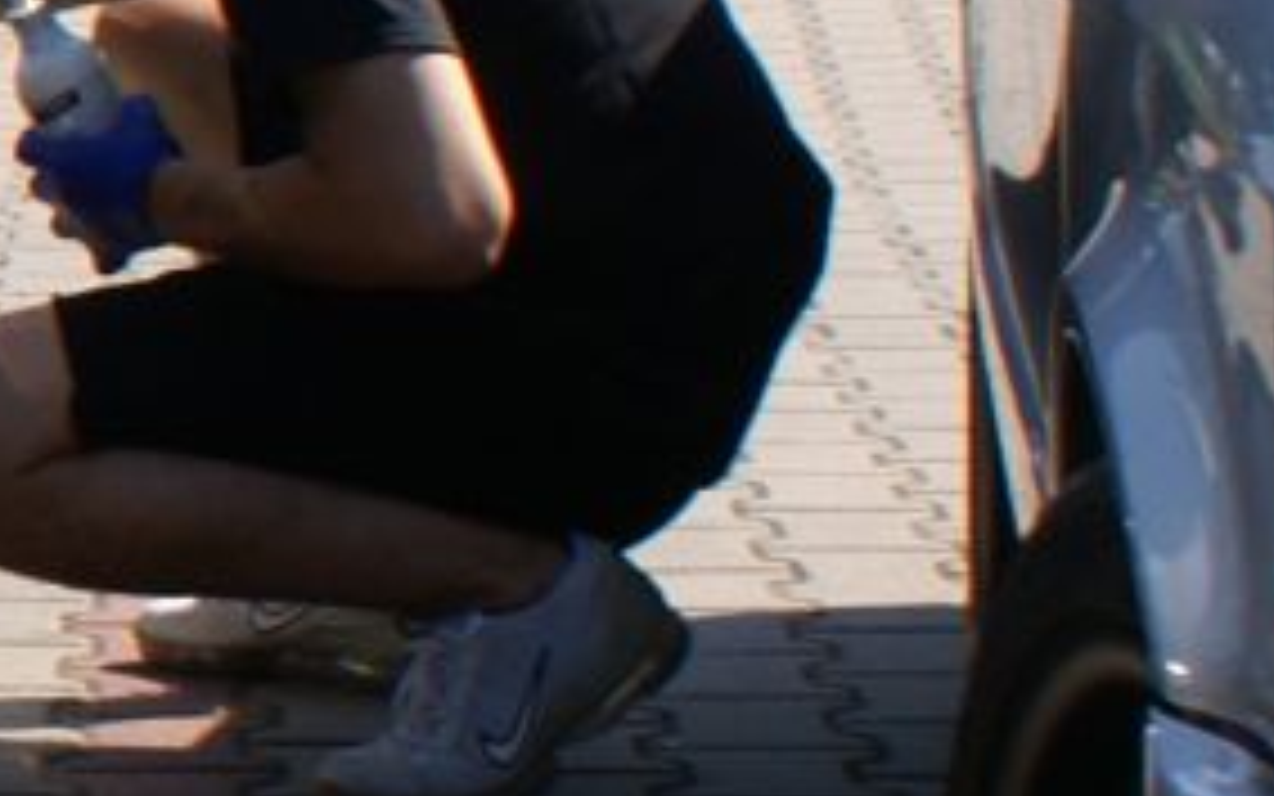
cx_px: -2399
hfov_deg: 8.6
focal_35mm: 208
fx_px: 7223
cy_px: -2
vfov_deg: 6.3
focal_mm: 20
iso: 100
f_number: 10
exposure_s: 1/125
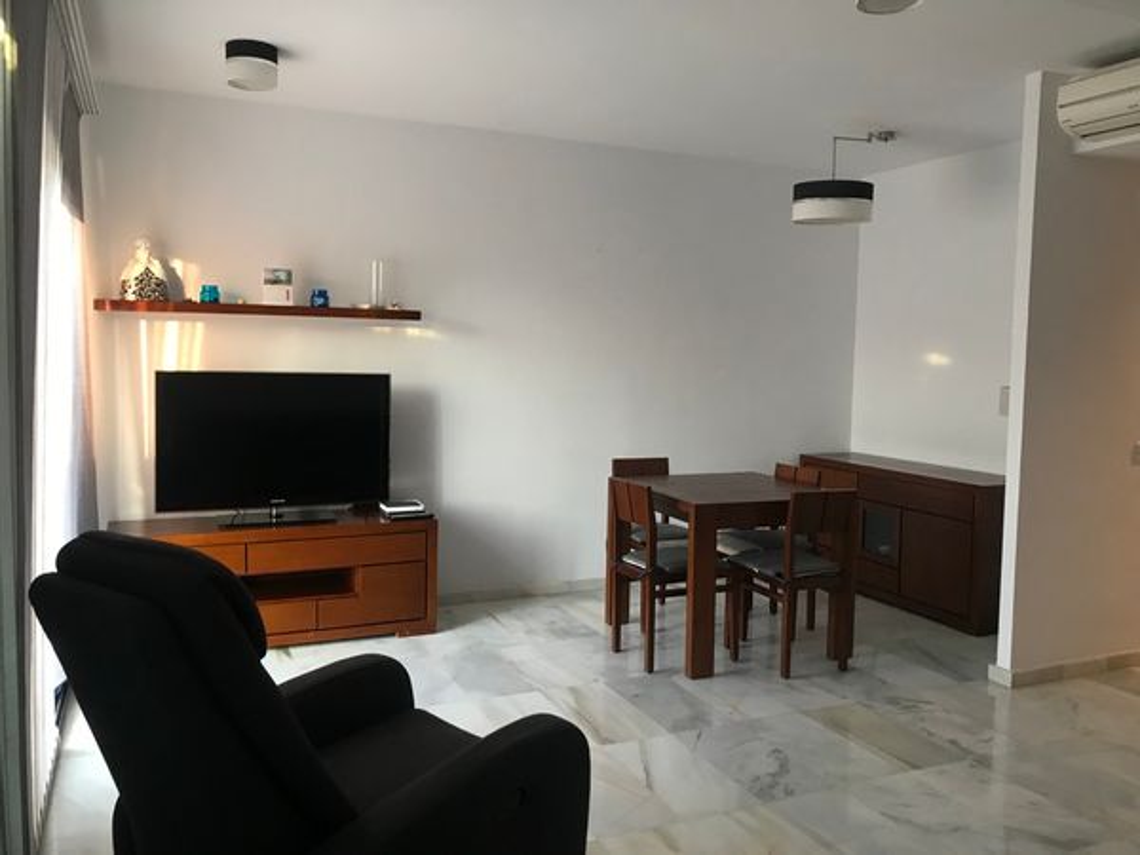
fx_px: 922
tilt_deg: -4.0
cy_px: 428
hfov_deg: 63.4
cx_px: 570
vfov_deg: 49.7
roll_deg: -1.8
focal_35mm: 28
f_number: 1.8
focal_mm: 3.99
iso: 50
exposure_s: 1/17
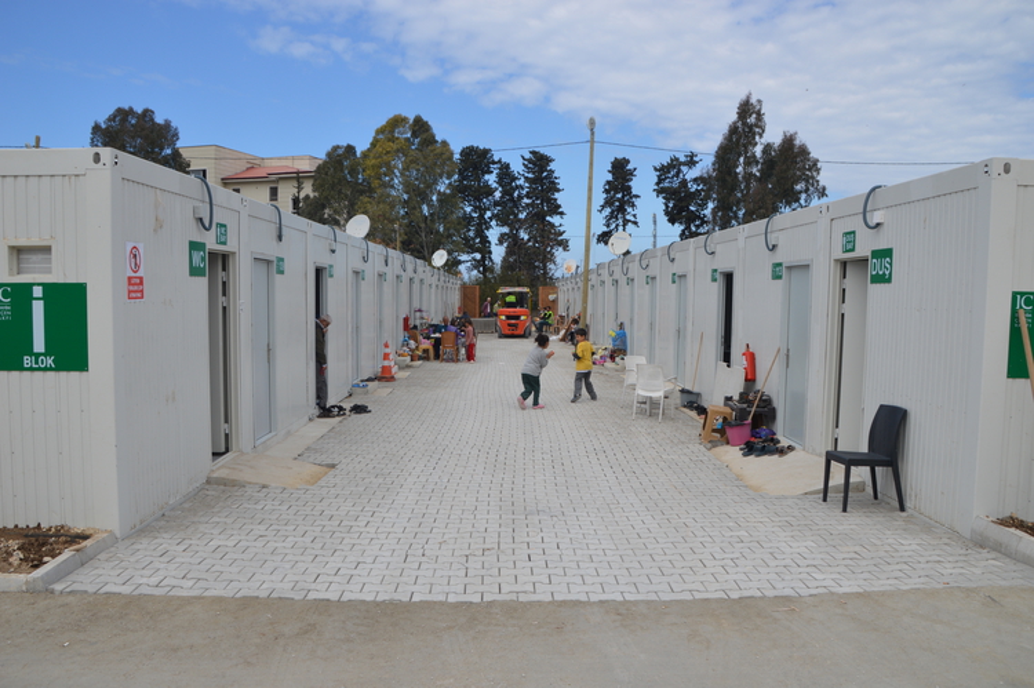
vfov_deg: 47.9
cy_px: 344
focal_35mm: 27
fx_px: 775
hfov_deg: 67.4
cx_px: 517
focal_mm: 18
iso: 100
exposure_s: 1/320
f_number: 9
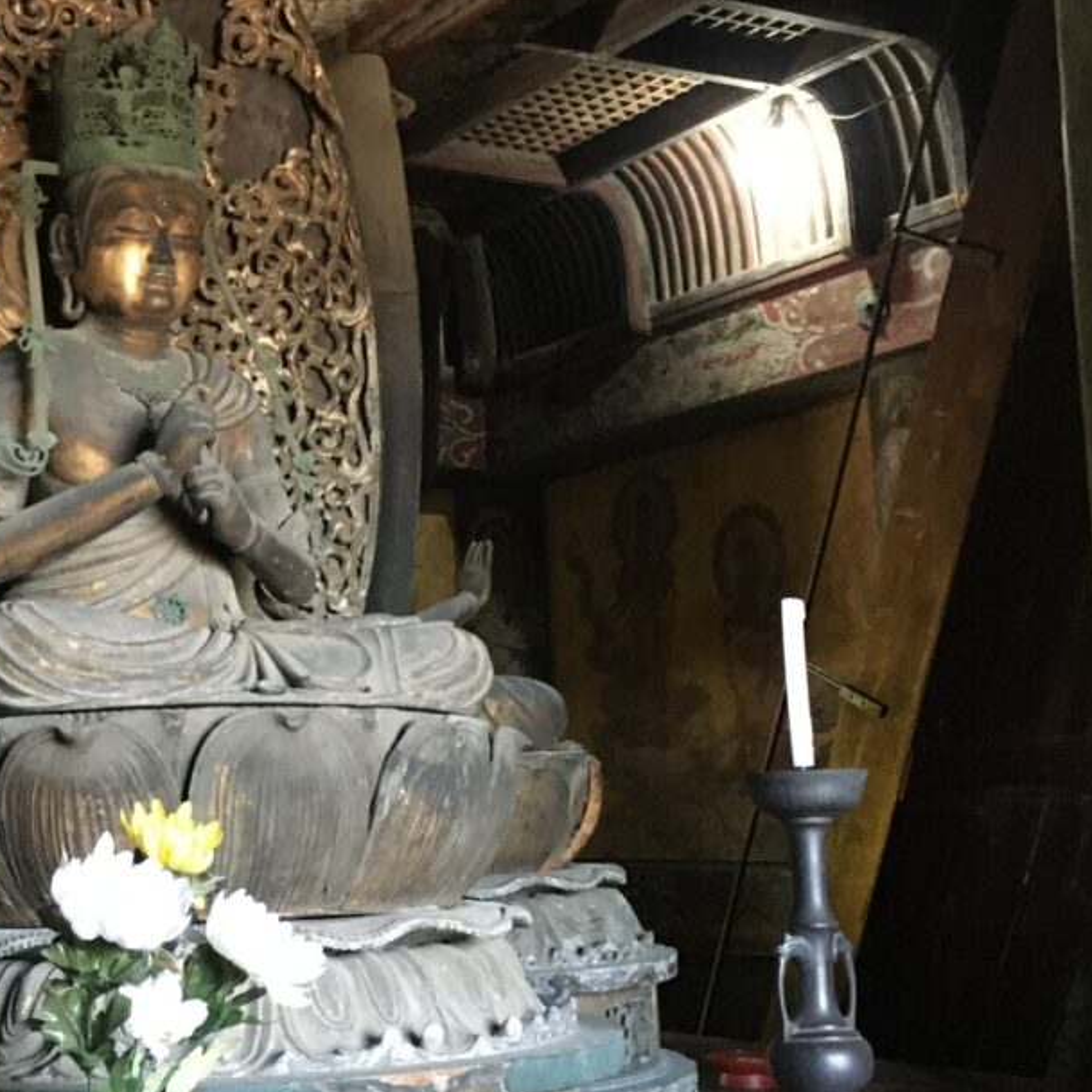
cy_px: 589
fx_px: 1927
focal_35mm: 54
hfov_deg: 31.2
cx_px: 293
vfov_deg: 31.6
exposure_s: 1/15
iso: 250
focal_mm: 4.15
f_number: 2.2
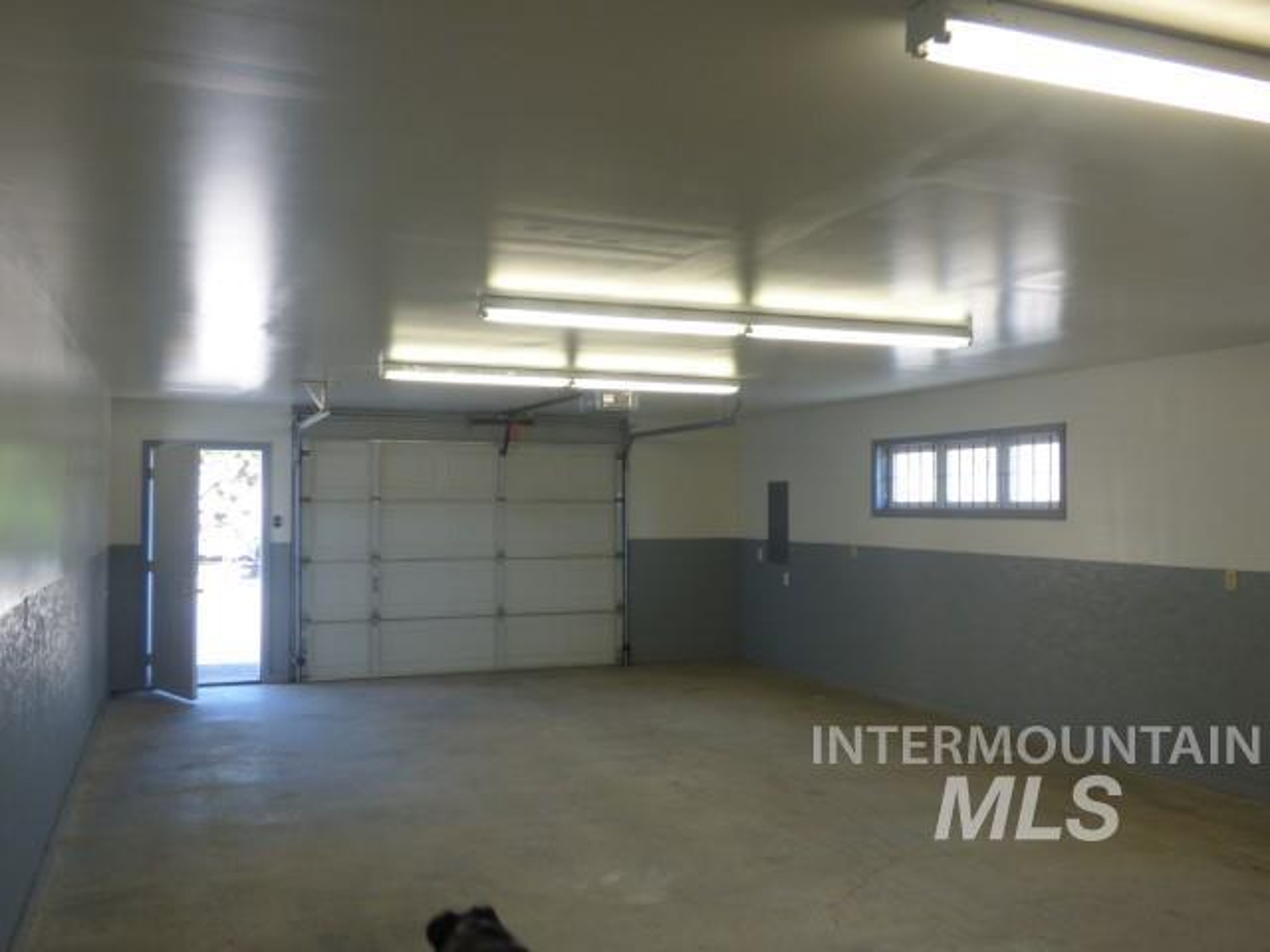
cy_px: 476
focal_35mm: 31
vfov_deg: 45.4
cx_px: 635
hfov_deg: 58.4
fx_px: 1137
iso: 100
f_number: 3.3
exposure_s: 1/50
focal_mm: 5.53
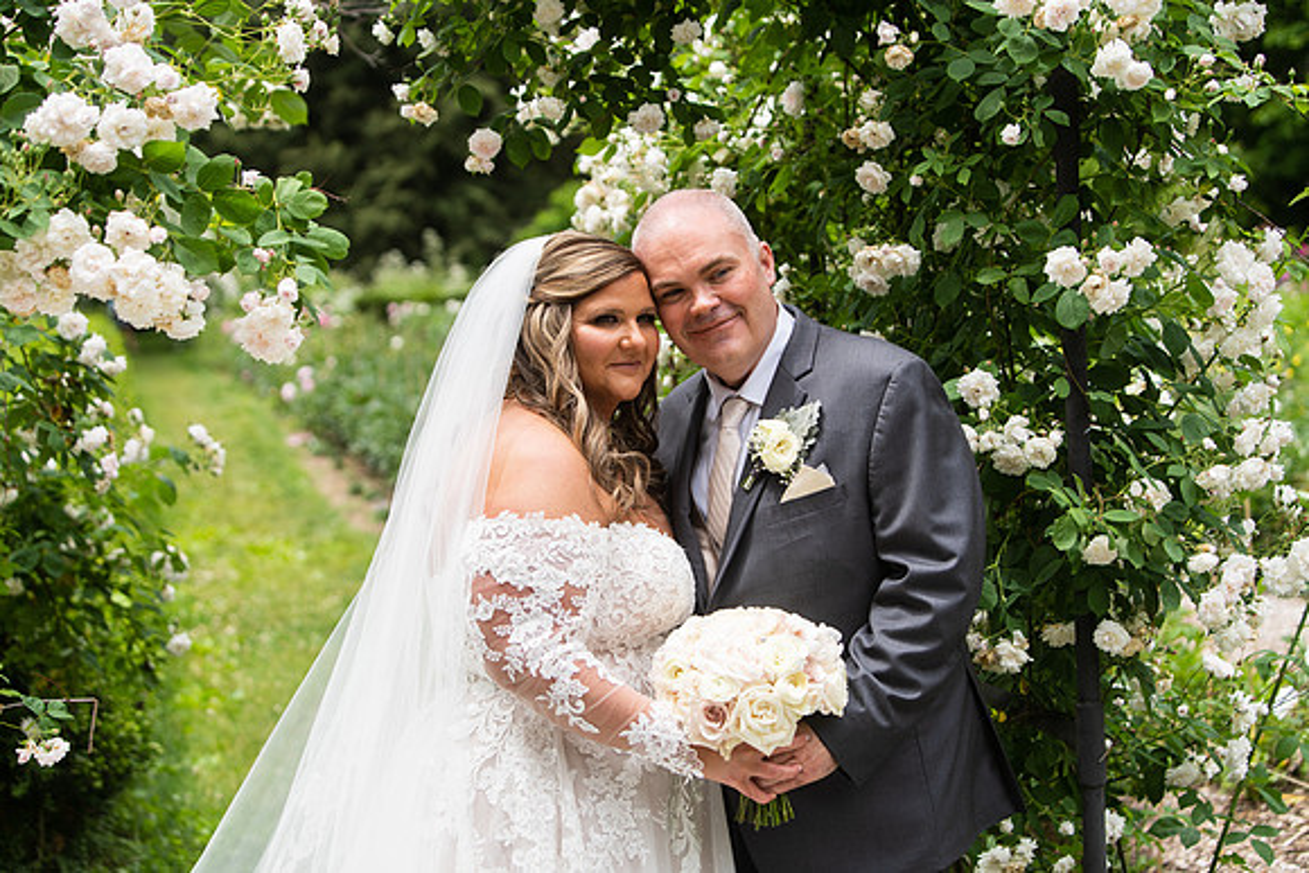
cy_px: 436
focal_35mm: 70
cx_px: 654
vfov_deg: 19.5
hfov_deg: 28.8
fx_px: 2546
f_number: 4
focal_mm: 70
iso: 200
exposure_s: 1/1000
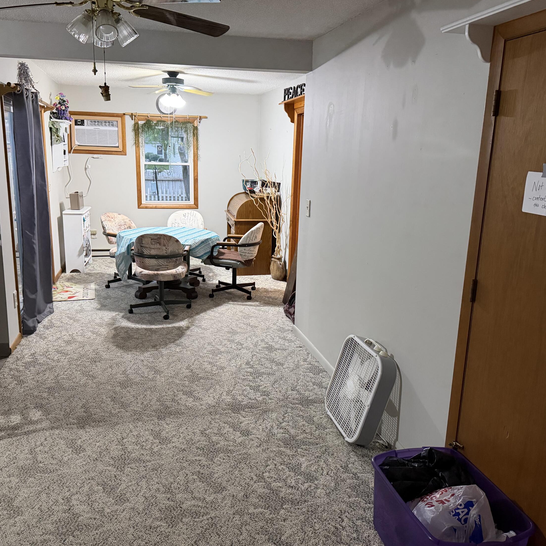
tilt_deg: -13.5
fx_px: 518
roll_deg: -1.8
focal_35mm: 29
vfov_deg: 55.6
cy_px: 269
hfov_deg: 55.6
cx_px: 257
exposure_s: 1/60
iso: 640
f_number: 1.78
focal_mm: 6.76
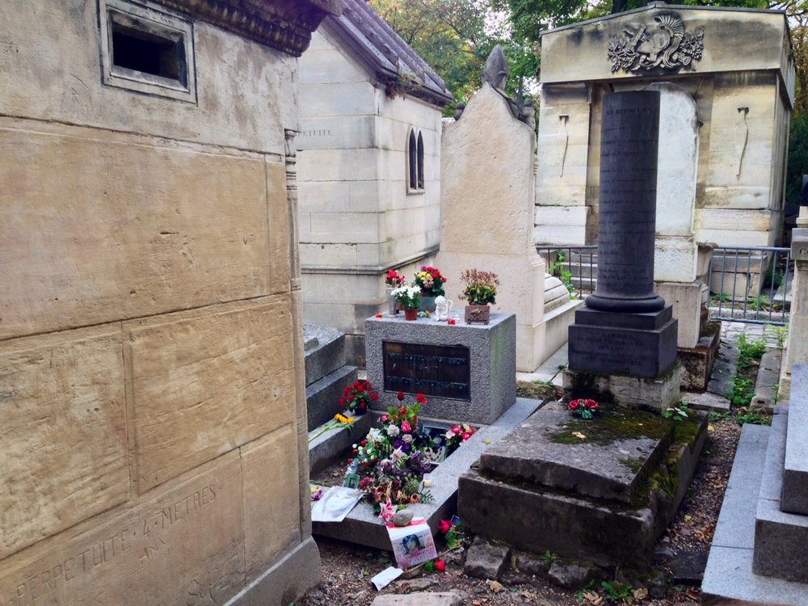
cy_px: 303
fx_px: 770
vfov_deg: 42.9
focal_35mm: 33
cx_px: 404
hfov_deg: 55.4
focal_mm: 4.12
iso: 50
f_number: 2.4
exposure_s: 1/129
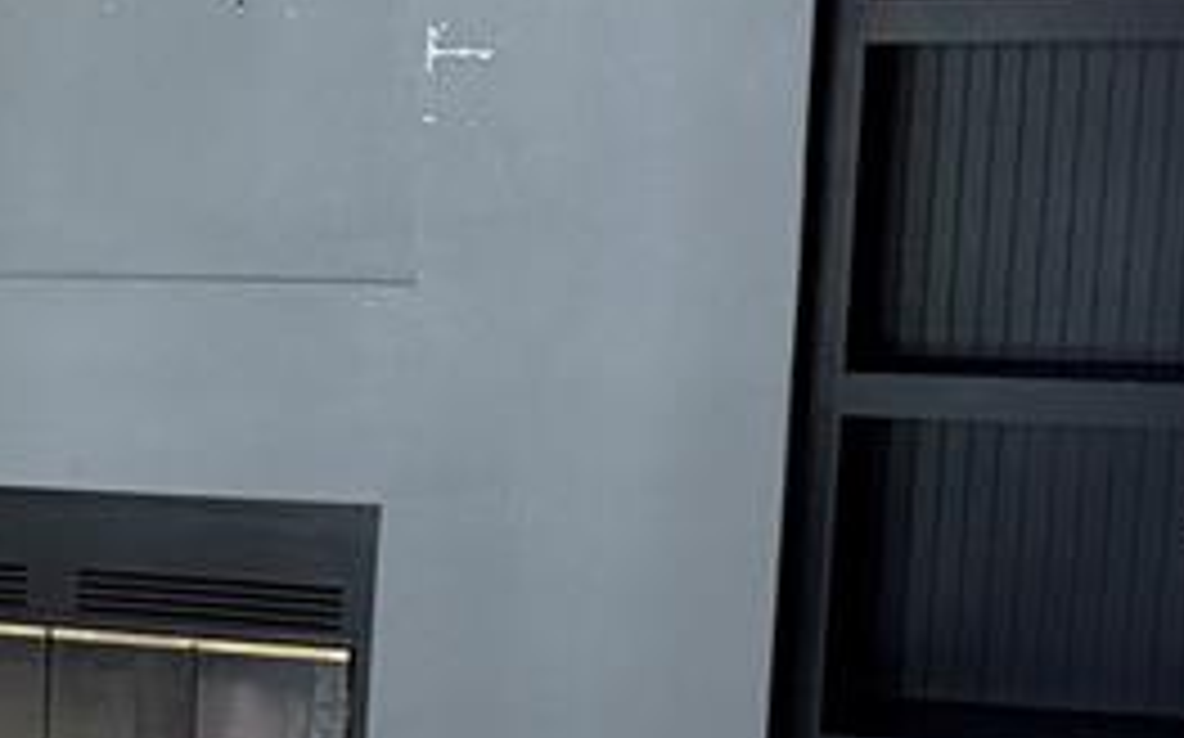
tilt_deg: -7.6
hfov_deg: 17.6
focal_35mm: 99
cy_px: 522
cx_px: -837
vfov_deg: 13.2
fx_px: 3192
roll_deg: +0.2
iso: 640
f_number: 1.78
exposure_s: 1/60
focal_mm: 6.76
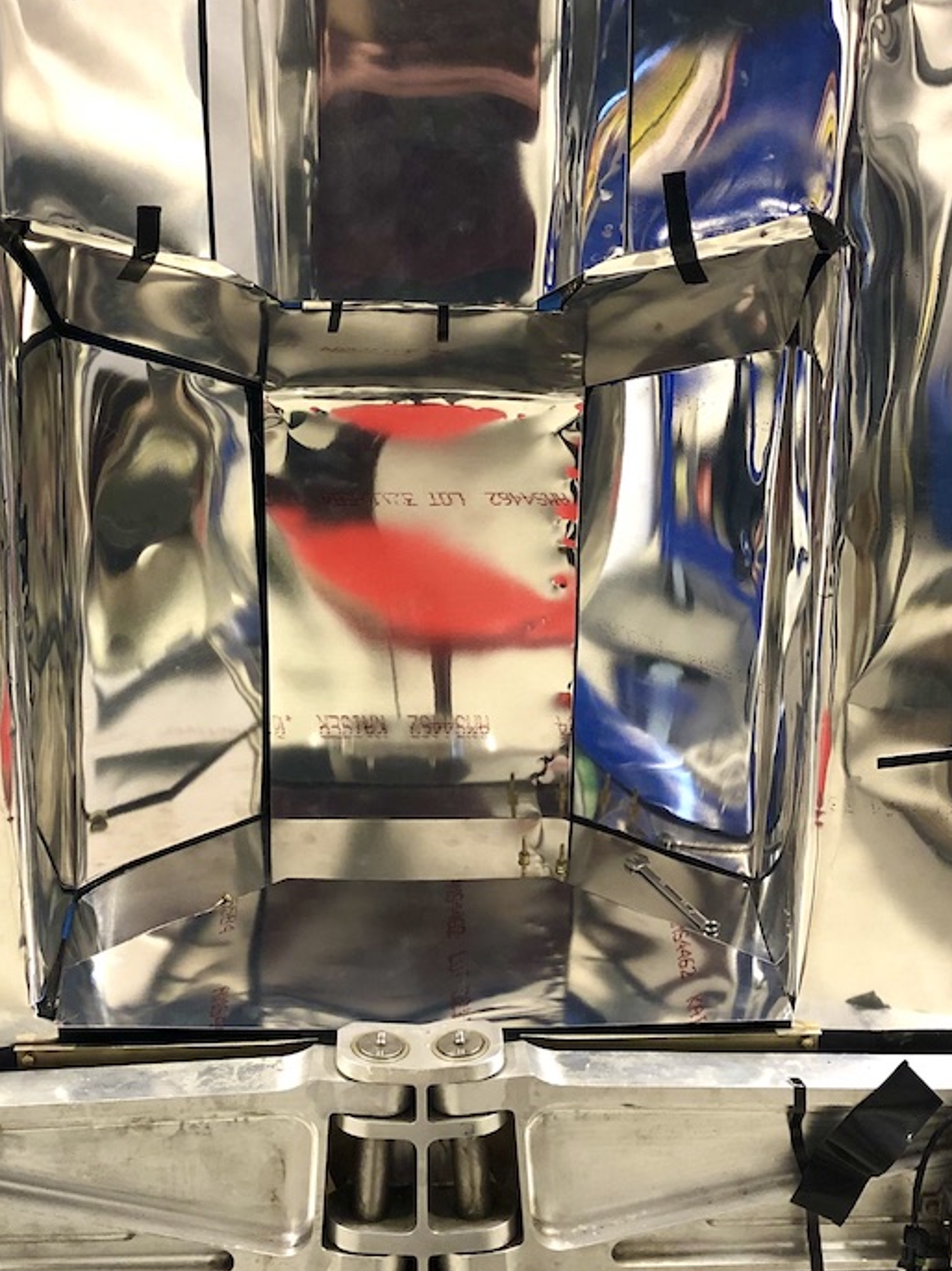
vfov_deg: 38.8
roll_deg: -0.3
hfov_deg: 29.6
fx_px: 1798
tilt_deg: -17.2
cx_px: 385
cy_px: 530
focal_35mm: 49
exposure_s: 1/15
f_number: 1.8
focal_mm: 3.99
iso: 50
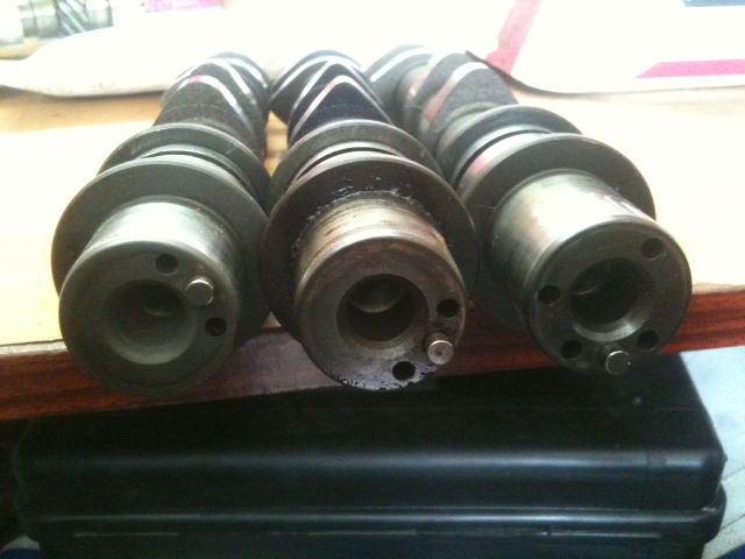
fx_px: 753
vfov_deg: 40.7
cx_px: 372
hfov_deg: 52.6
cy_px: 280
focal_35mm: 35
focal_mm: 3.85
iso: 500
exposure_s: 1/15
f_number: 2.8
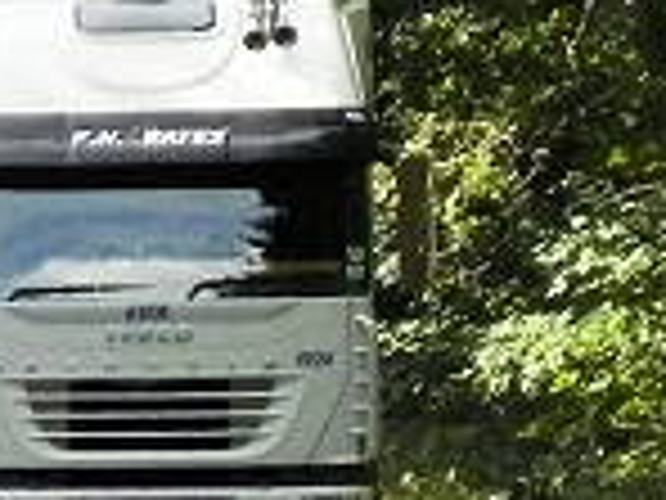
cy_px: 378
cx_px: -526
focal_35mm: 701
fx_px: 13487
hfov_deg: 2.8
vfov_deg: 2.1
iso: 400
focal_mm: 28.8
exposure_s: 1/503
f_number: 5
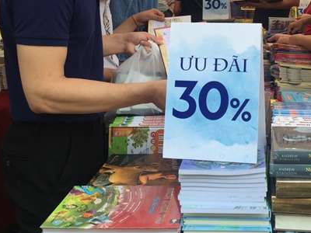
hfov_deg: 32.4
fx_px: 521
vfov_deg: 24.5
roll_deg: -1.1
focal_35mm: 58
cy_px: 22
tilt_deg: -1.7
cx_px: 246
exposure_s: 1/133
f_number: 2.2
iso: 32
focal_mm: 4.15
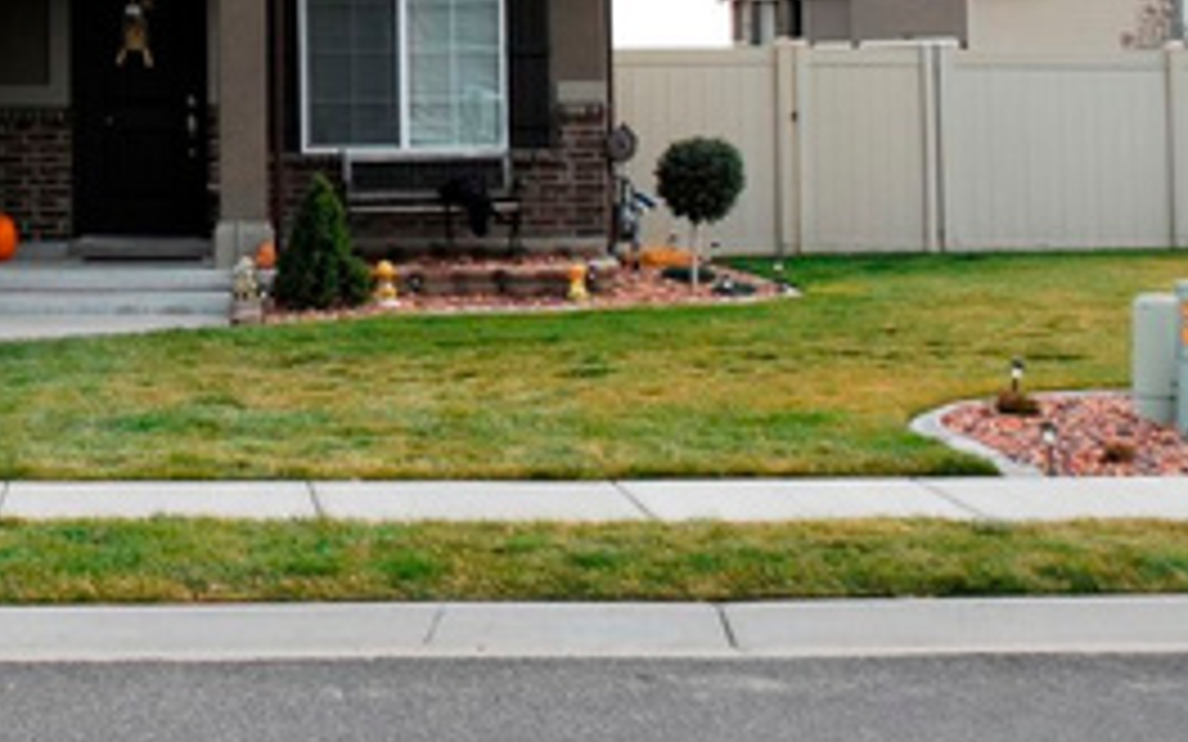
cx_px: 27
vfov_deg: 14.2
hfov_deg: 22.5
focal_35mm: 89
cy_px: -151
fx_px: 2882
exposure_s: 1/200
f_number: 5
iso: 200
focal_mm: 24
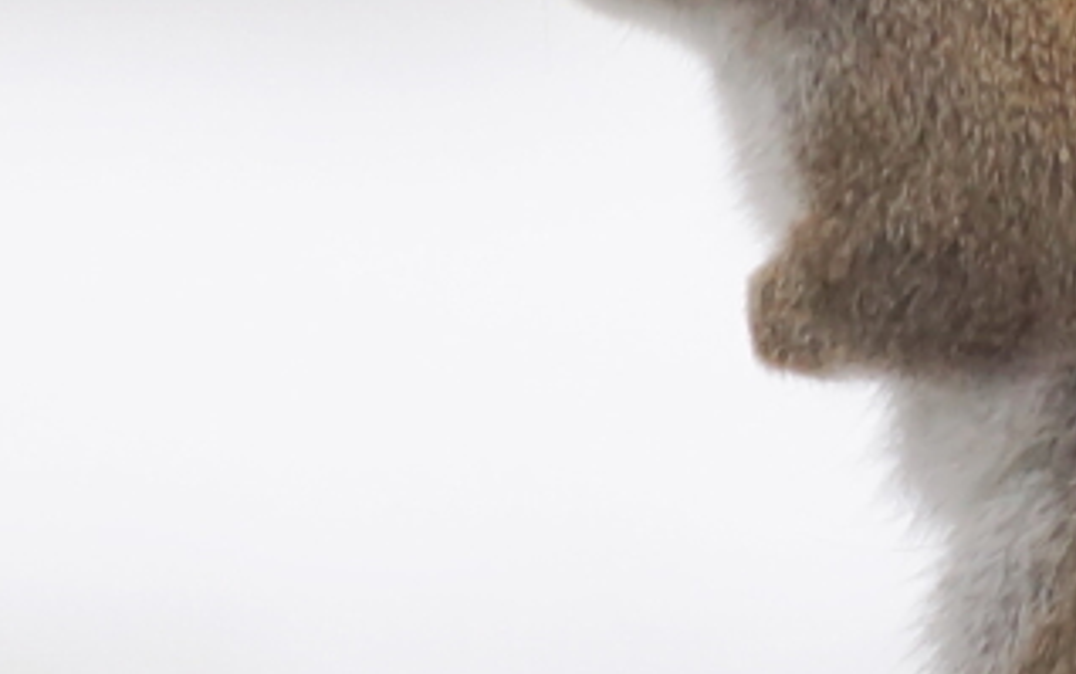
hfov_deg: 1.7
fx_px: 35231
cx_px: 1238
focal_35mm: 1201
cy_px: 210
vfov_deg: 1.1
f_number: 6.3
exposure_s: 1/125
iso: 400
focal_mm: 250
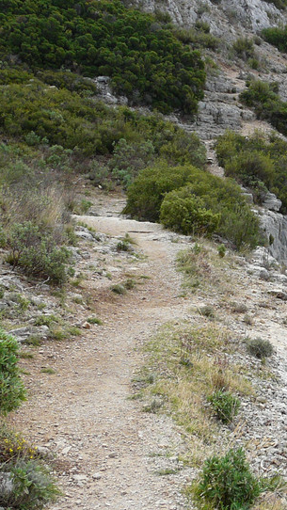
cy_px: 256
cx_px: 353
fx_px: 811
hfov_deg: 18.9
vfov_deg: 34.9
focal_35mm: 60
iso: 100
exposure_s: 1/250
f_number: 4
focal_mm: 4.6
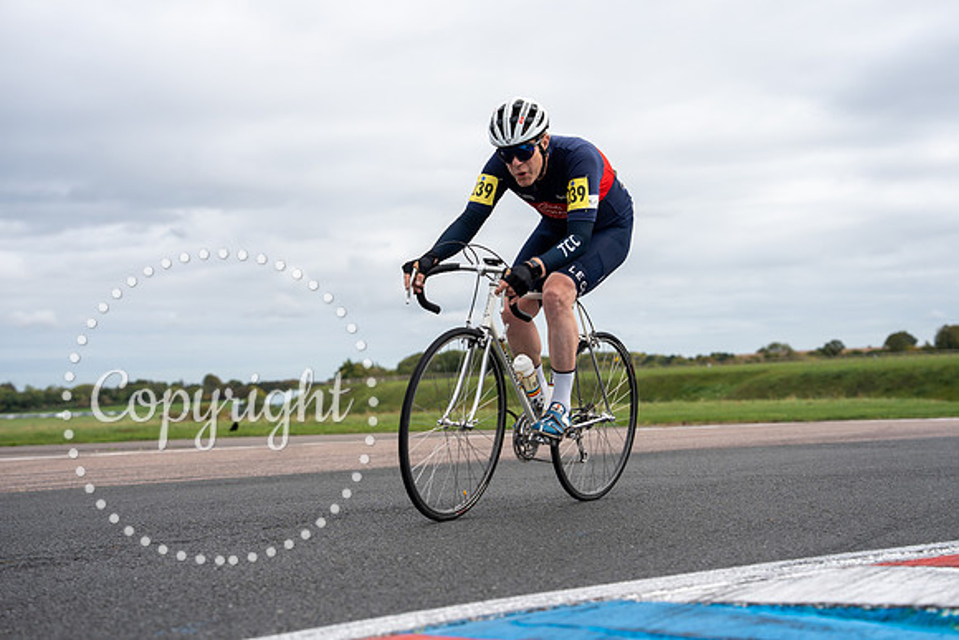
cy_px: 320
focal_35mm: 62
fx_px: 1652
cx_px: 480
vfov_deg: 21.9
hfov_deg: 32.4
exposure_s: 1/1000
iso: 100
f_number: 3.5
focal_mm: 62
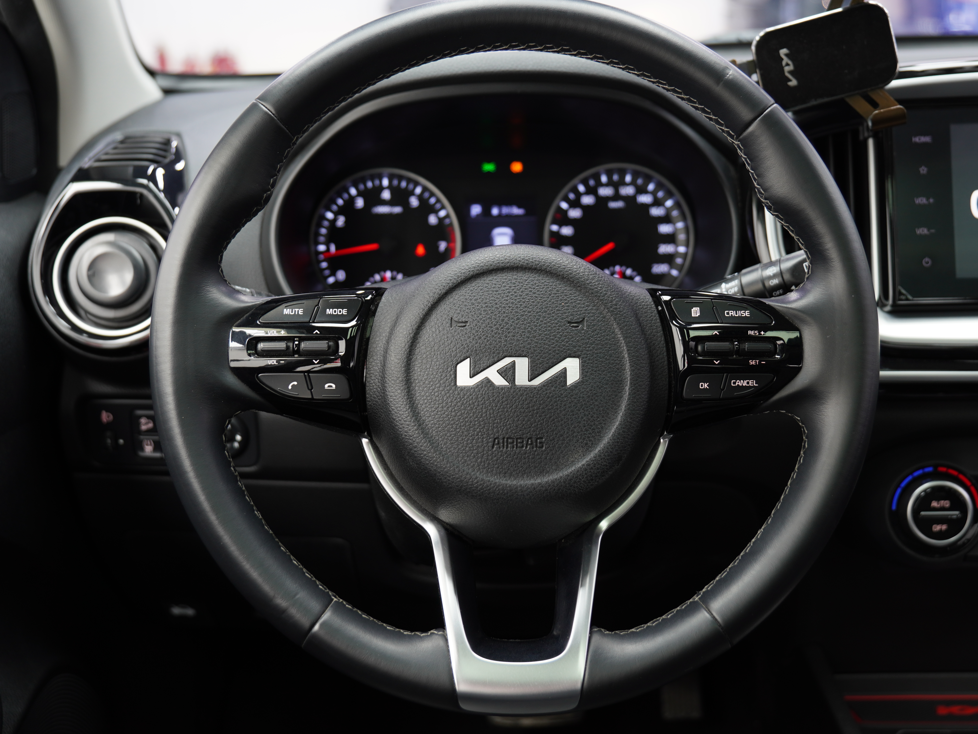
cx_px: 522
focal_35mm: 43
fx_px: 1215
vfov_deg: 33.6
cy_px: 367
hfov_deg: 43.8
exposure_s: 1/20
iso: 160
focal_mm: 26
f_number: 2.8
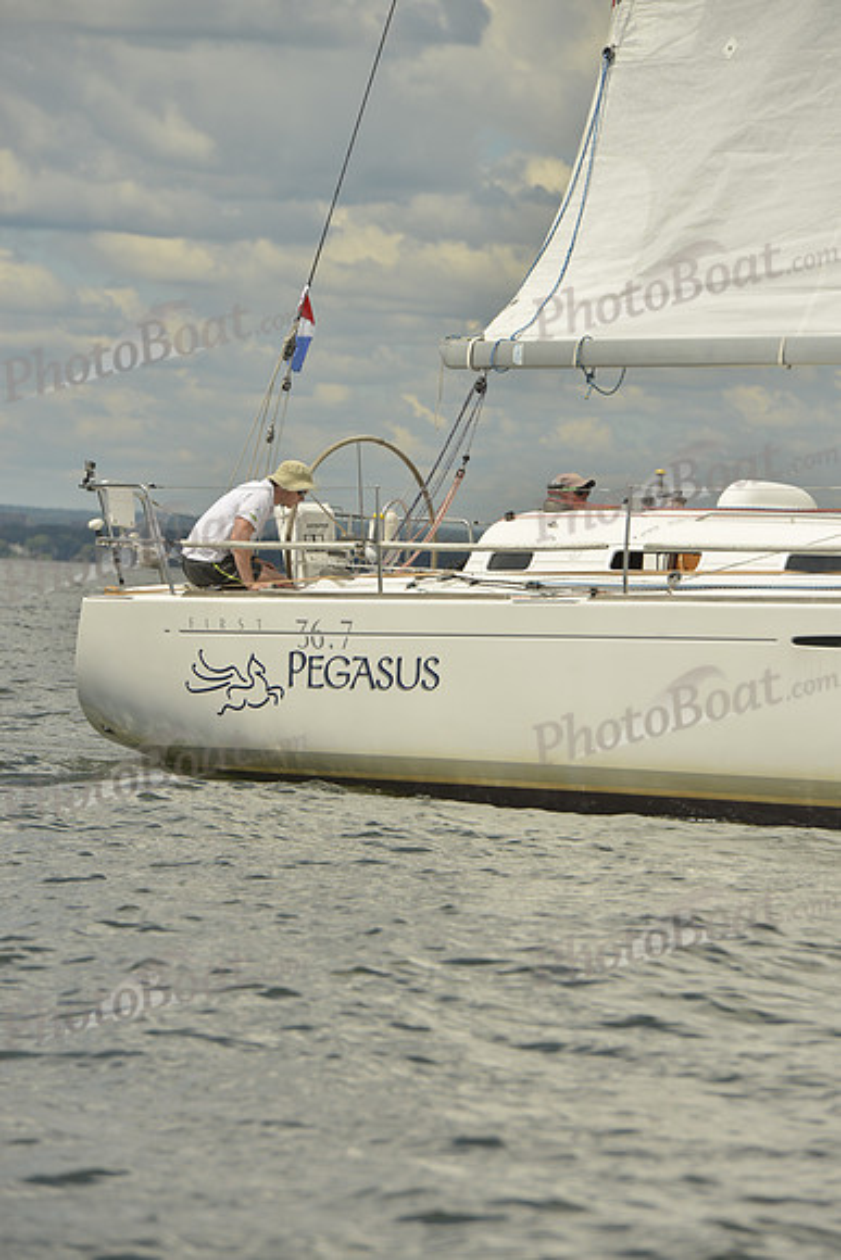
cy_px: 630
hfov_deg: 6.9
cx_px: 420
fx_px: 7004
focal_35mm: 200
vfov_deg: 10.3
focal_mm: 200
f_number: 10
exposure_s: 1/1000
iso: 200
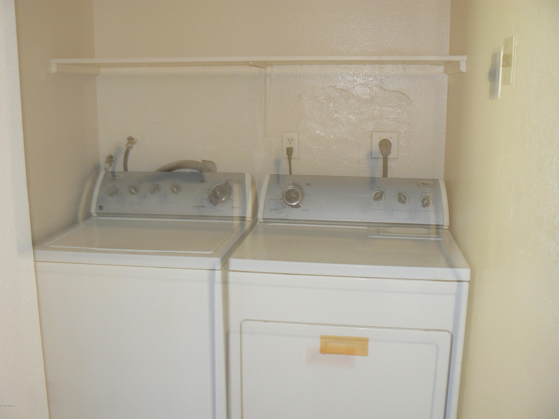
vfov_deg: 39.7
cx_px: 280
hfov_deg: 51.4
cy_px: 210
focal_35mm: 36
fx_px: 581
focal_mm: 6
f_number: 2.8
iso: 100
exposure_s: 1/1.3
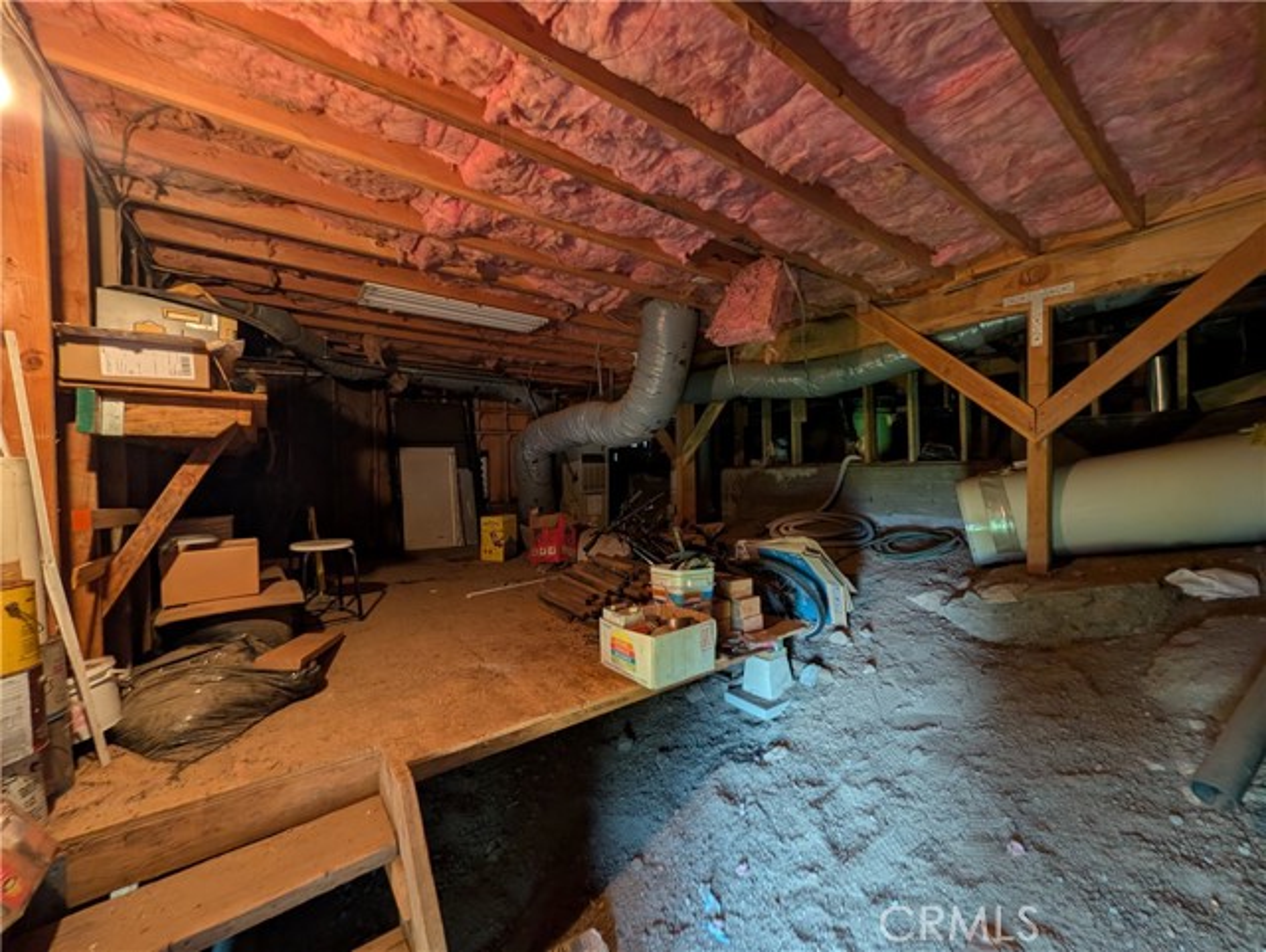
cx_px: 633
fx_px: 439
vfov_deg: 94.6
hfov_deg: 110.5
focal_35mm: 12
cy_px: 476
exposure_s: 1/30
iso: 104
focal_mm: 2.02
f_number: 1.7
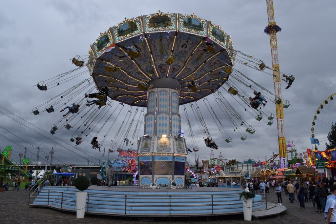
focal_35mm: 30
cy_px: 112
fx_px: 280
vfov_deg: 43.6
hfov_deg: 61.9
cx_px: 168
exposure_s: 1/250
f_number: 8
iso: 400
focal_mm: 20
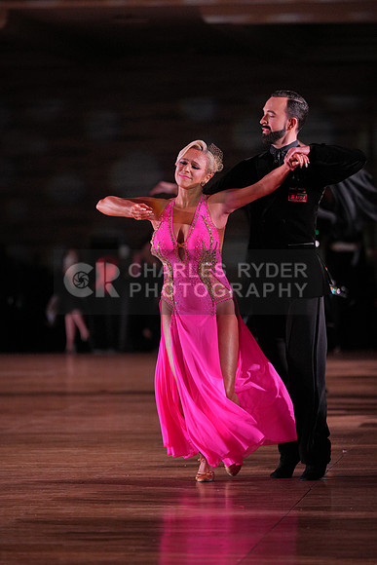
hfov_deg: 6.9
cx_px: 188
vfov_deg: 10.3
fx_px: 3140
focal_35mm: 200
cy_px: 282
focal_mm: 200
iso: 2000
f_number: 2.8
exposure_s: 1/800
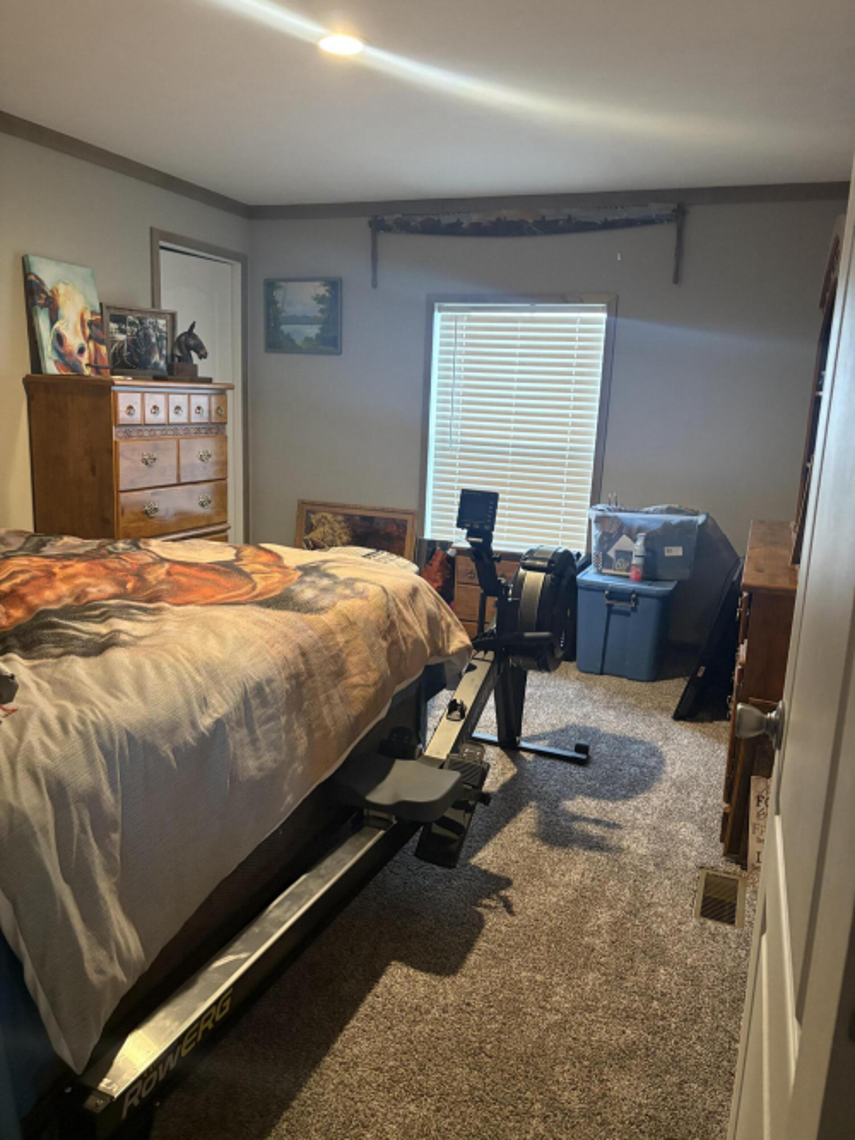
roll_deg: -1.7
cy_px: 570
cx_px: 428
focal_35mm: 26
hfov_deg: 53.0
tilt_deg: -10.6
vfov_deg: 67.3
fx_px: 857
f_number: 1.6
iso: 400
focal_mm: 5.96
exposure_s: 1/60
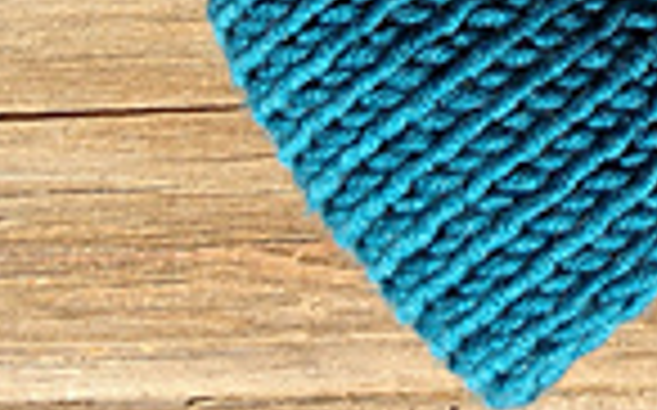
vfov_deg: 10.2
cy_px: -376
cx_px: 999
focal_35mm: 120
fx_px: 2147
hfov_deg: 15.9
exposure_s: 1/786
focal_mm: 4.12
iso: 50
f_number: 2.4
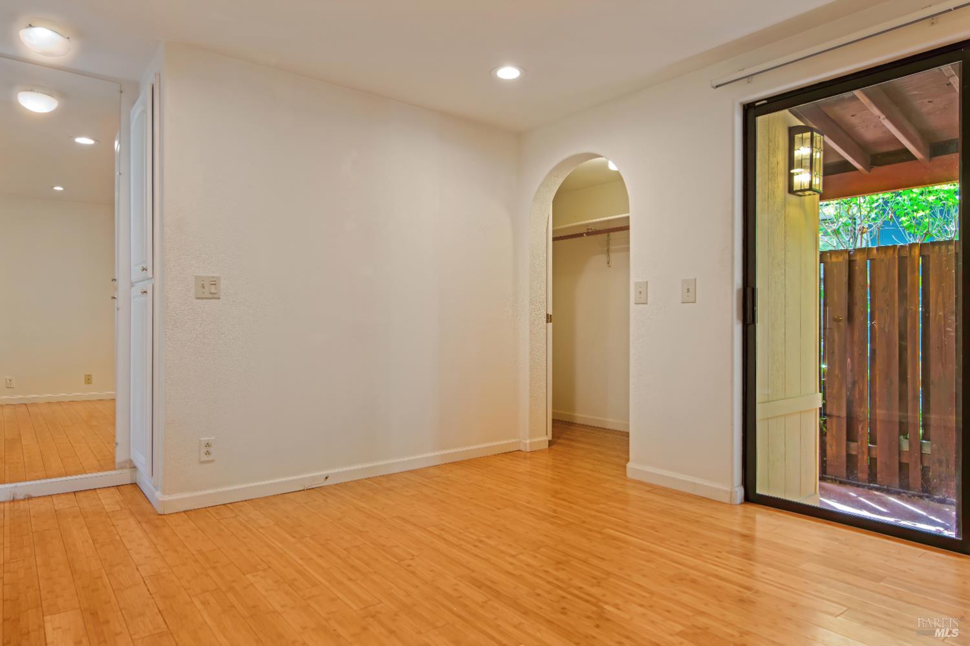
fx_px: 566
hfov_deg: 81.2
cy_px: 323
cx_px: 485
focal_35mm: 21
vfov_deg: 59.5
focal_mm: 14
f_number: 2.8
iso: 100
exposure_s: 1/25
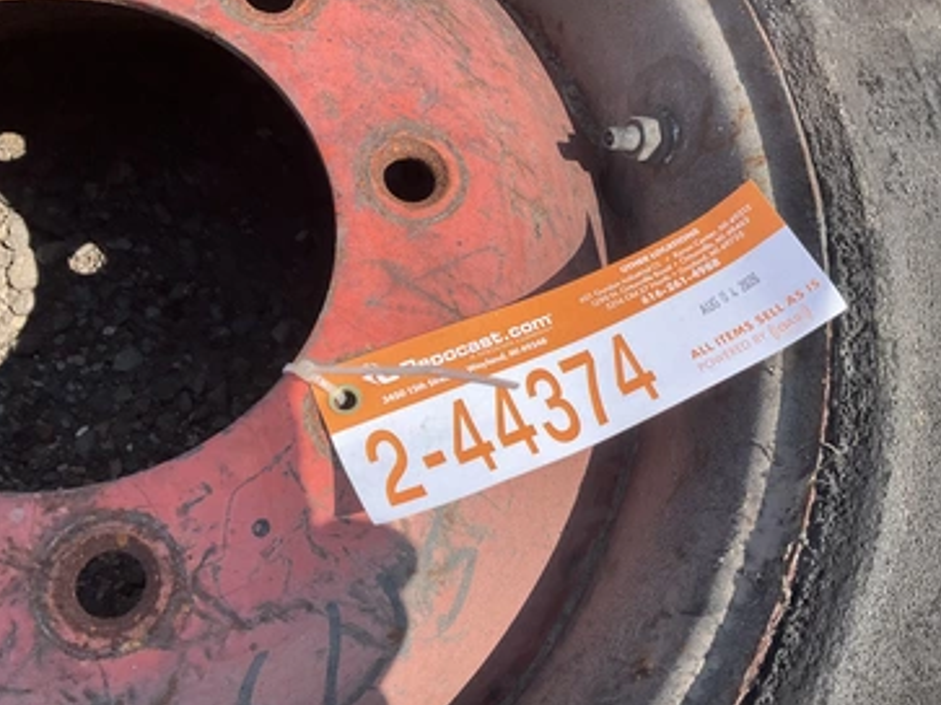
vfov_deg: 44.1
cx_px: 511
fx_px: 870
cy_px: 358
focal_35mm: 32
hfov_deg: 56.8
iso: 25
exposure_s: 1/1311
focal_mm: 3
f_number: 1.8
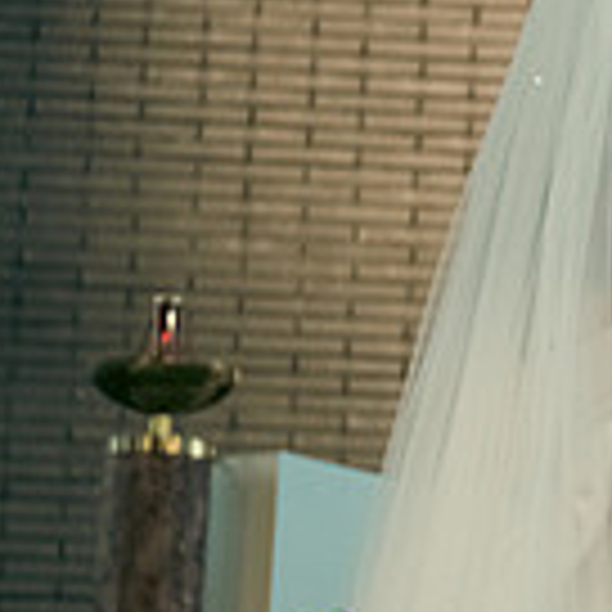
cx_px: 1053
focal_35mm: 225
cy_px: 214
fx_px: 4501
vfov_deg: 7.8
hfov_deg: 7.6
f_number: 3.5
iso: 1000
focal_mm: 62
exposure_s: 1/160
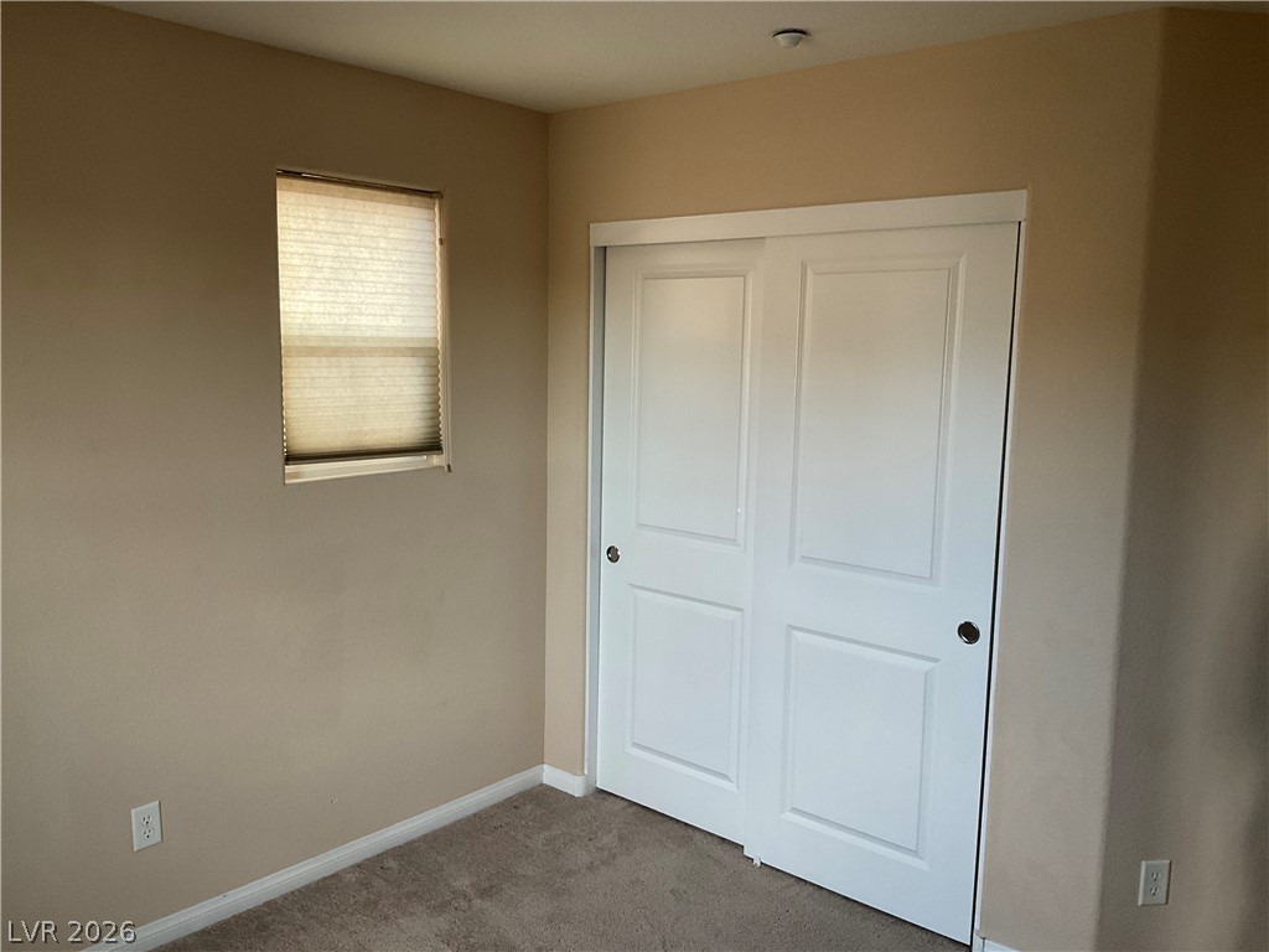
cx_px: 634
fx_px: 1063
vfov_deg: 48.2
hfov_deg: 61.7
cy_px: 476
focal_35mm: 29
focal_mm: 3
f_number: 1.8
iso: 100
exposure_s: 1/60
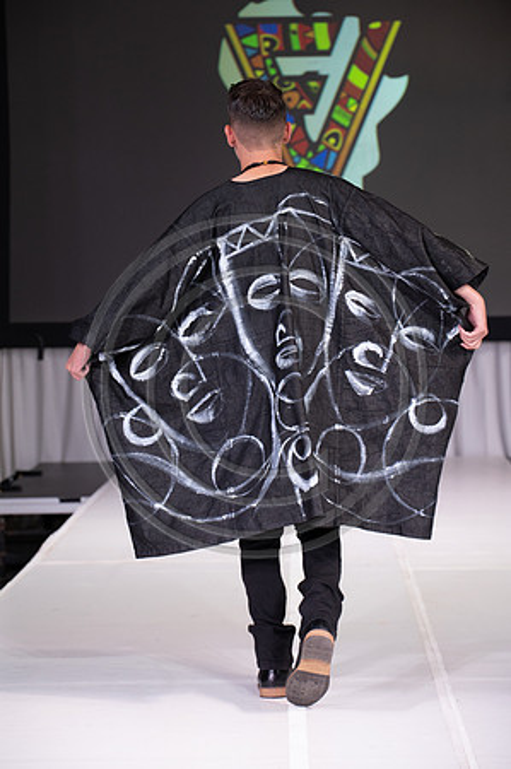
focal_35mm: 112
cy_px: 384
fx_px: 2390
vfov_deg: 18.3
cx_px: 256
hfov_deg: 12.2
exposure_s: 1/400
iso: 2000
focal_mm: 112
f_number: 5.6
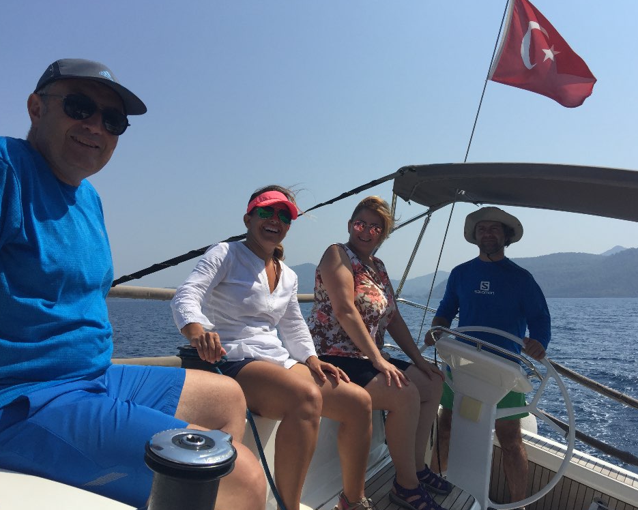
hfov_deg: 57.1
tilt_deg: +5.0
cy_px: 255
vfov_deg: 47.1
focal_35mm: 31
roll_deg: -1.2
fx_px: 585
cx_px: 340
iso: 32
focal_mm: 4.15
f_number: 2.2
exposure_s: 1/3049
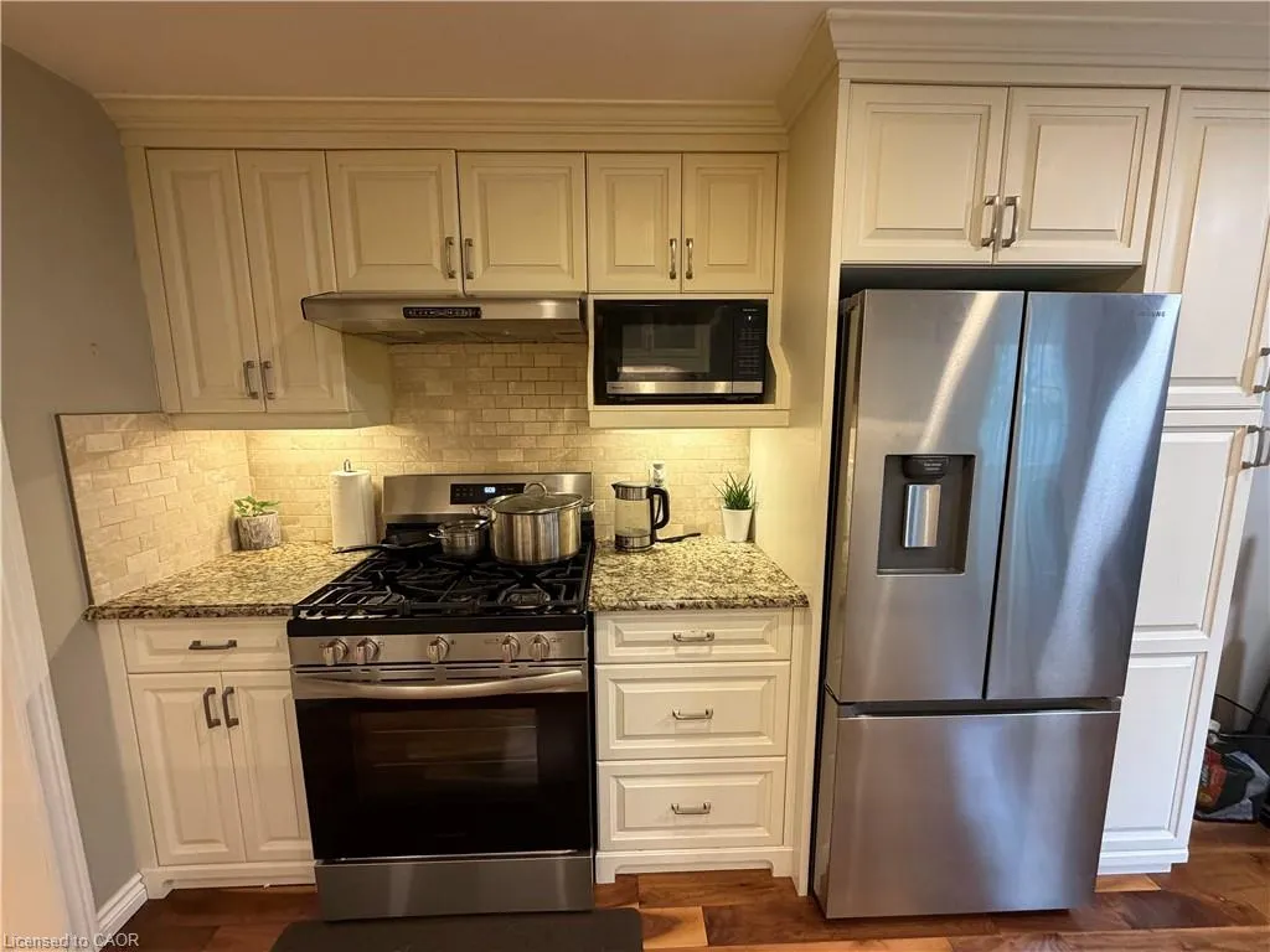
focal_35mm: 14
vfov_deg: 85.7
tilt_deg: -7.8
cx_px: 635
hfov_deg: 102.1
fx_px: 514
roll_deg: +0.3
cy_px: 476
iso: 320
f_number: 2.2
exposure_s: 1/60
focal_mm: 2.22
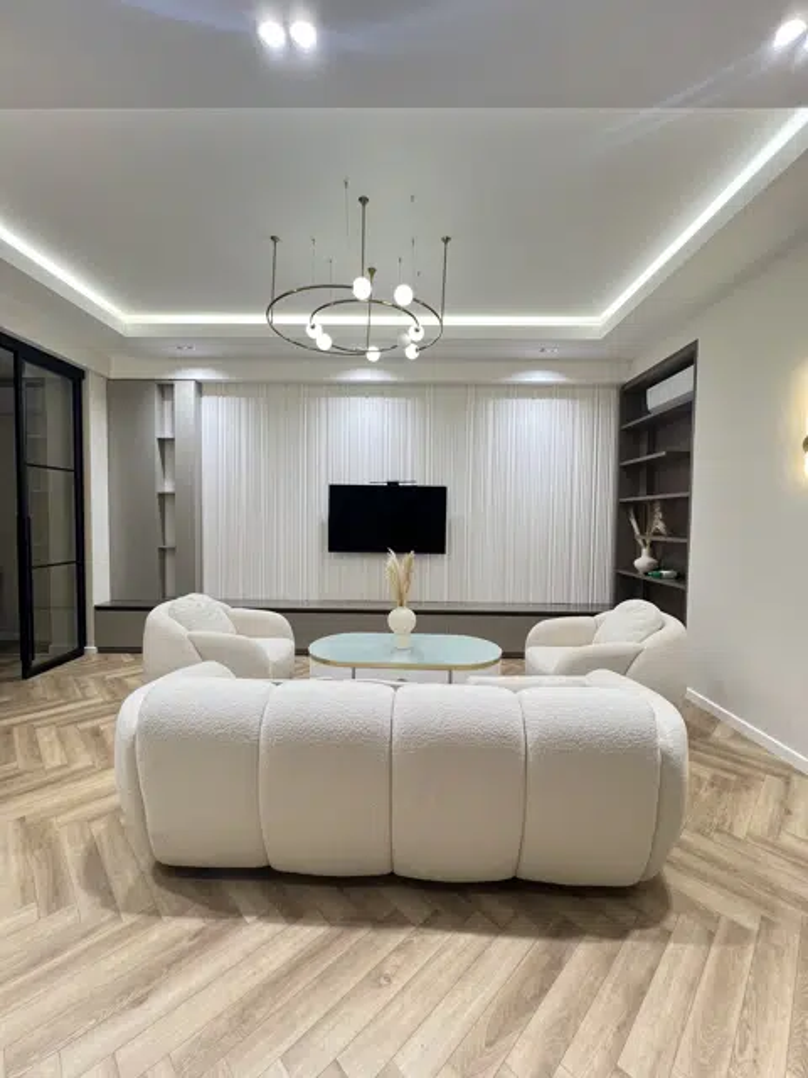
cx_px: 404
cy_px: 539
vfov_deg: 106.2
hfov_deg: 89.9
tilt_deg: -2.7
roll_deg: -0.7
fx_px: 405
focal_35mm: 13
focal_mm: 1.57
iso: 250
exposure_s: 1/100
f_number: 1.8
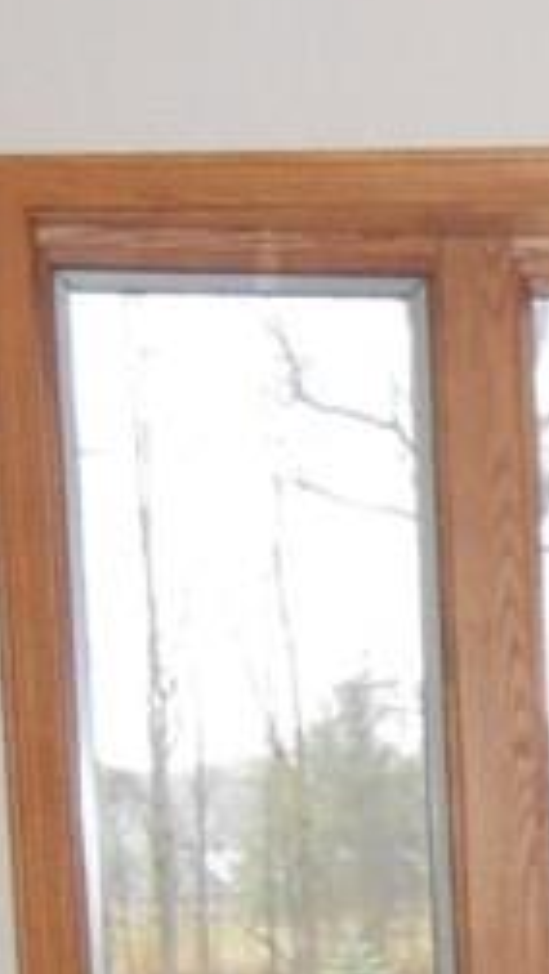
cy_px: 1175
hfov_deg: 10.2
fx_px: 2972
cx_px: 858
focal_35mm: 115
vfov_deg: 17.7
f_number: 3.5
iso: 500
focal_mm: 4.6
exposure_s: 1/25
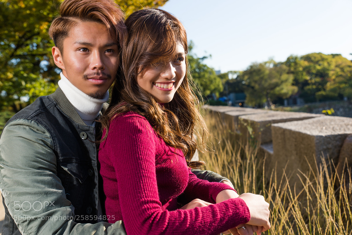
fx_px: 391
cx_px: 176
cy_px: 118
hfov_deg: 48.4
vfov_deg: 33.4
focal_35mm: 40
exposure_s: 1/400
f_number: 5.6
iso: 125
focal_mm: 40
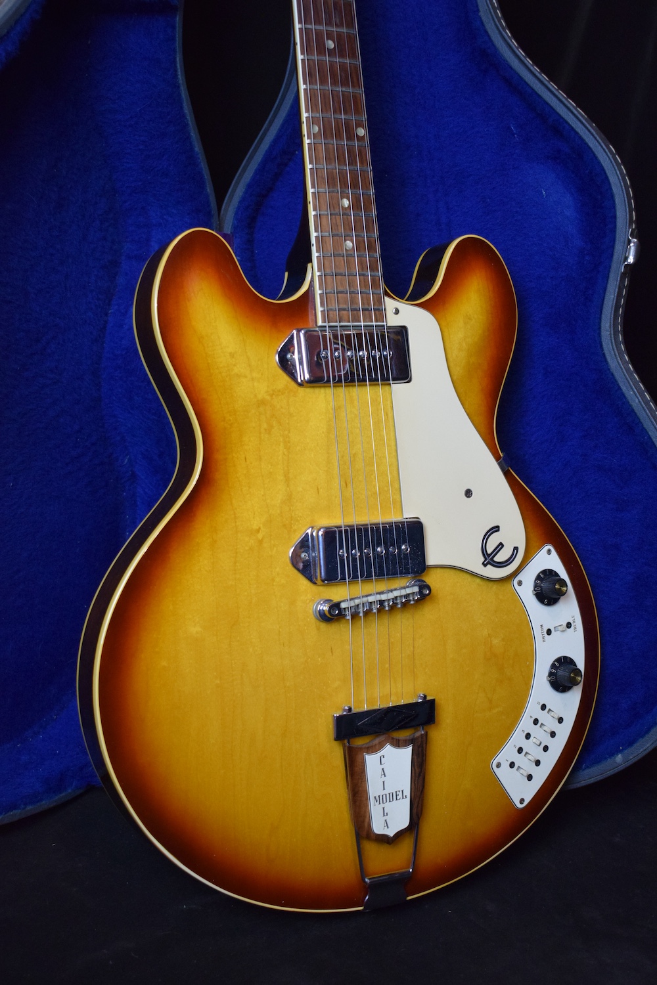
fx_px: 1273
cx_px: 328
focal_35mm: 46
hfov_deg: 28.9
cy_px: 492
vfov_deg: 42.3
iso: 2000
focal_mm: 31
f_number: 4.2
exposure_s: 1/60
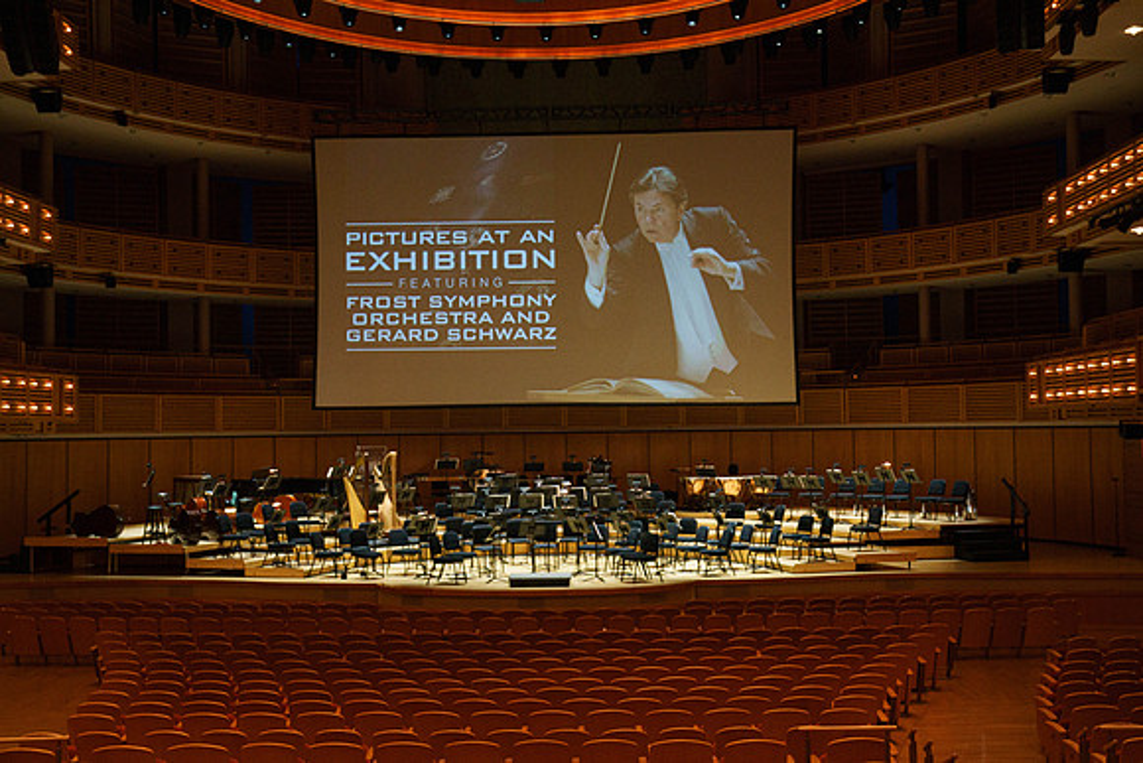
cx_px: 572
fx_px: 1397
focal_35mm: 44
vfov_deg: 30.5
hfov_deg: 44.5
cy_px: 382
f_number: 5.6
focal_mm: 43
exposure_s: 1/200
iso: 2500
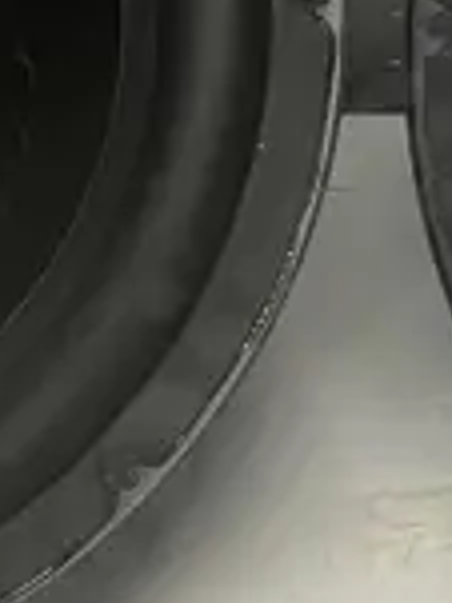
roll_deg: -2.4
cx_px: 384
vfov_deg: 10.4
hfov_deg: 7.8
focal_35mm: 190
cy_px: 184
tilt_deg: -43.2
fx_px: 3313
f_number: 1.8
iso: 80
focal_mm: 3.99
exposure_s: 1/50
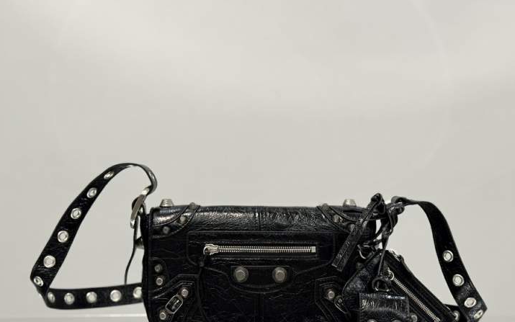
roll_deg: +0.4
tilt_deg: -1.4
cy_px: 197
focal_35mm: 52
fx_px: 730
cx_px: 261
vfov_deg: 24.8
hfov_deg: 38.9
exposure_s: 1/50
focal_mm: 6.76
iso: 80
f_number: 1.78
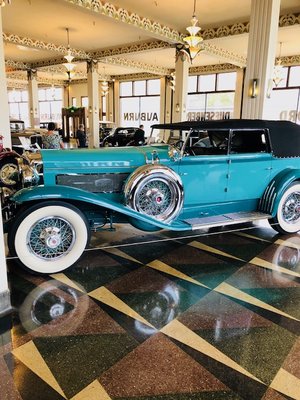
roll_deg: -1.3
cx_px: 150
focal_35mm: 28
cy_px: 200
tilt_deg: -13.3
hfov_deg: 49.7
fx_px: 324
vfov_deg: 63.4
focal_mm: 3.99
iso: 40
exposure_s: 1/30
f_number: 1.8
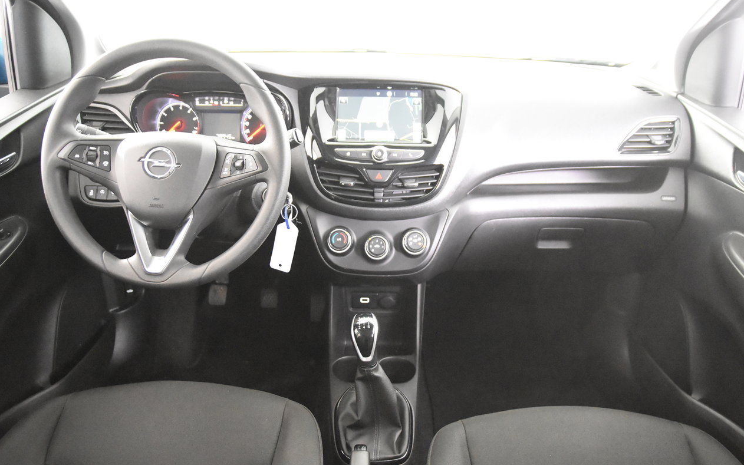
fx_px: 629
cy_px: 248
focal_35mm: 31
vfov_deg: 40.6
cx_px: 377
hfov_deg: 61.2
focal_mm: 20
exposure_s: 1/30
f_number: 2.8
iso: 11400
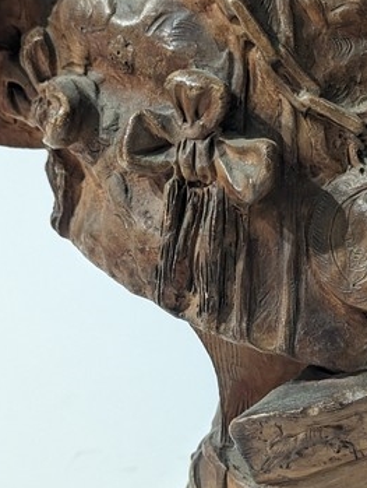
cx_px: 371
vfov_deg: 17.9
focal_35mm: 110
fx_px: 1550
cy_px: 256
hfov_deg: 13.3
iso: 87
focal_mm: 6.81
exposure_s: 1/99.9
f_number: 1.85
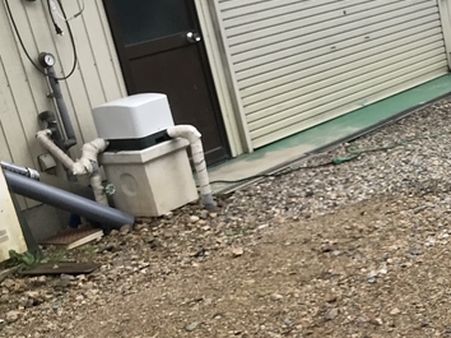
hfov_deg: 21.9
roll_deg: +8.8
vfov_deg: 18.0
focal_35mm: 81
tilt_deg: -20.8
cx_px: 573
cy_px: 286
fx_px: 1055
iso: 20
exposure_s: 1/348
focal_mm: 3.99
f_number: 1.8
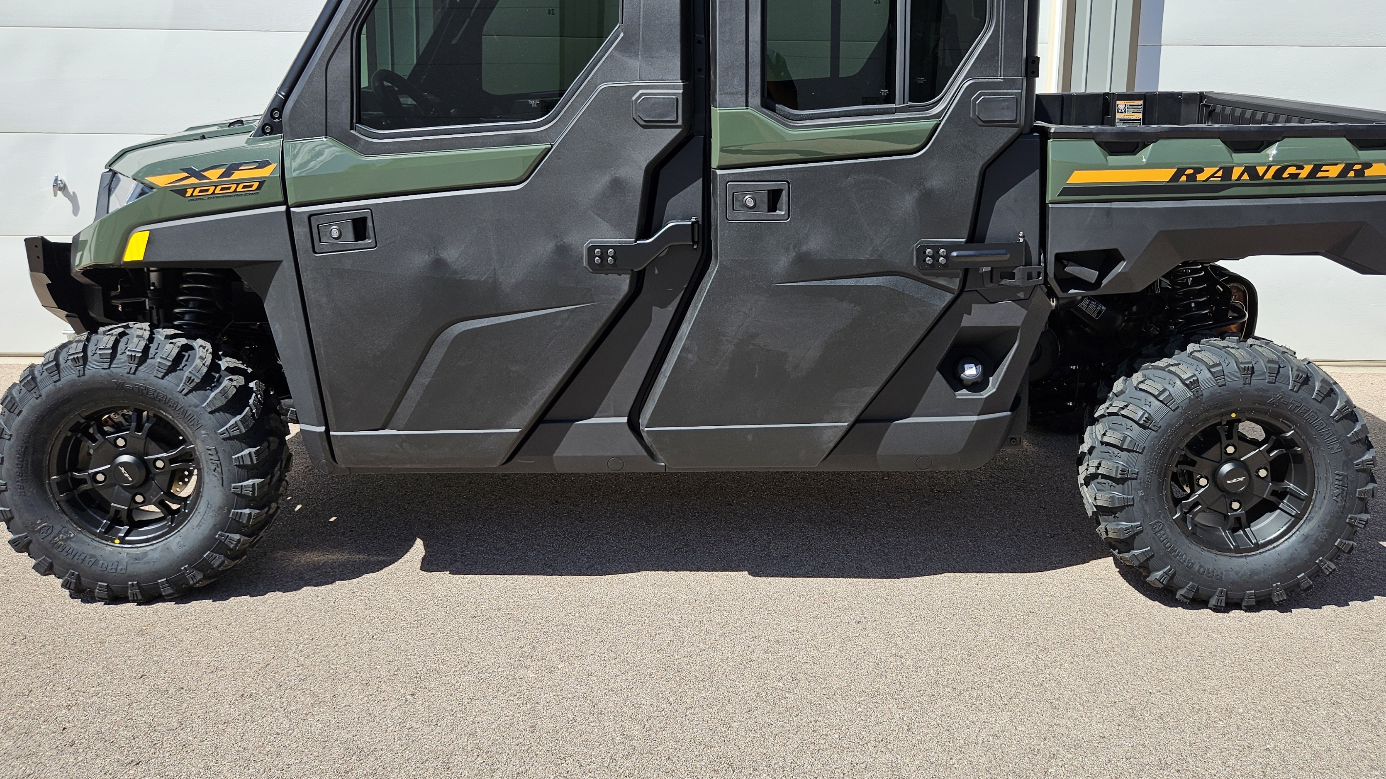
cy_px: 221
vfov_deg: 38.2
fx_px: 1102
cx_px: 729
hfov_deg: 64.3
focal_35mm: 30
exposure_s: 1/1343
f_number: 1.8
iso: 25
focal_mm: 5.4
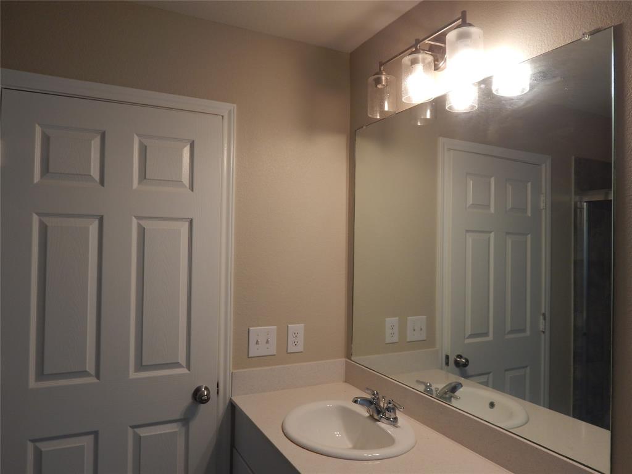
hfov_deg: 69.4
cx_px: 316
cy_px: 237
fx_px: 456
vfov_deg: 54.9
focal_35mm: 25
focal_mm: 4.5
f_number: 3.1
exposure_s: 1/40
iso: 125
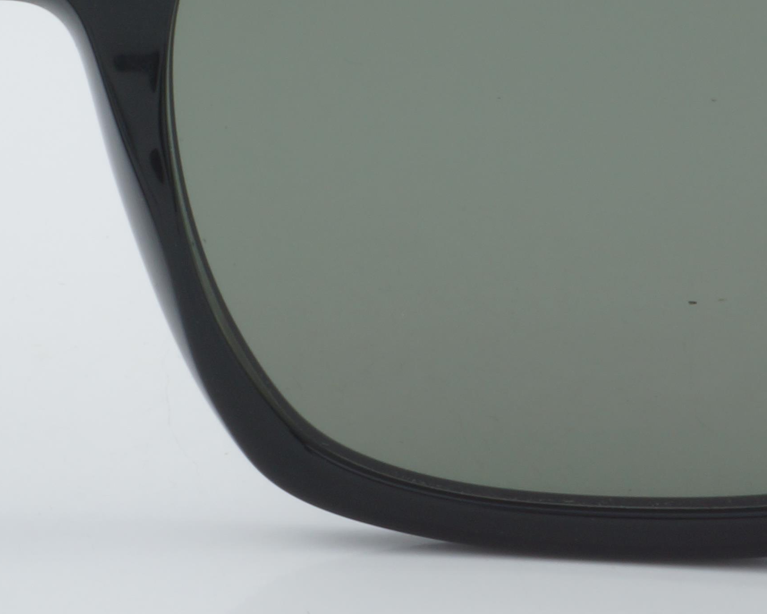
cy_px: 79
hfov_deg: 8.7
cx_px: -1
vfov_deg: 7.0
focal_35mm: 222
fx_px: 5031
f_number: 32
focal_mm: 45
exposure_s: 1/3
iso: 100
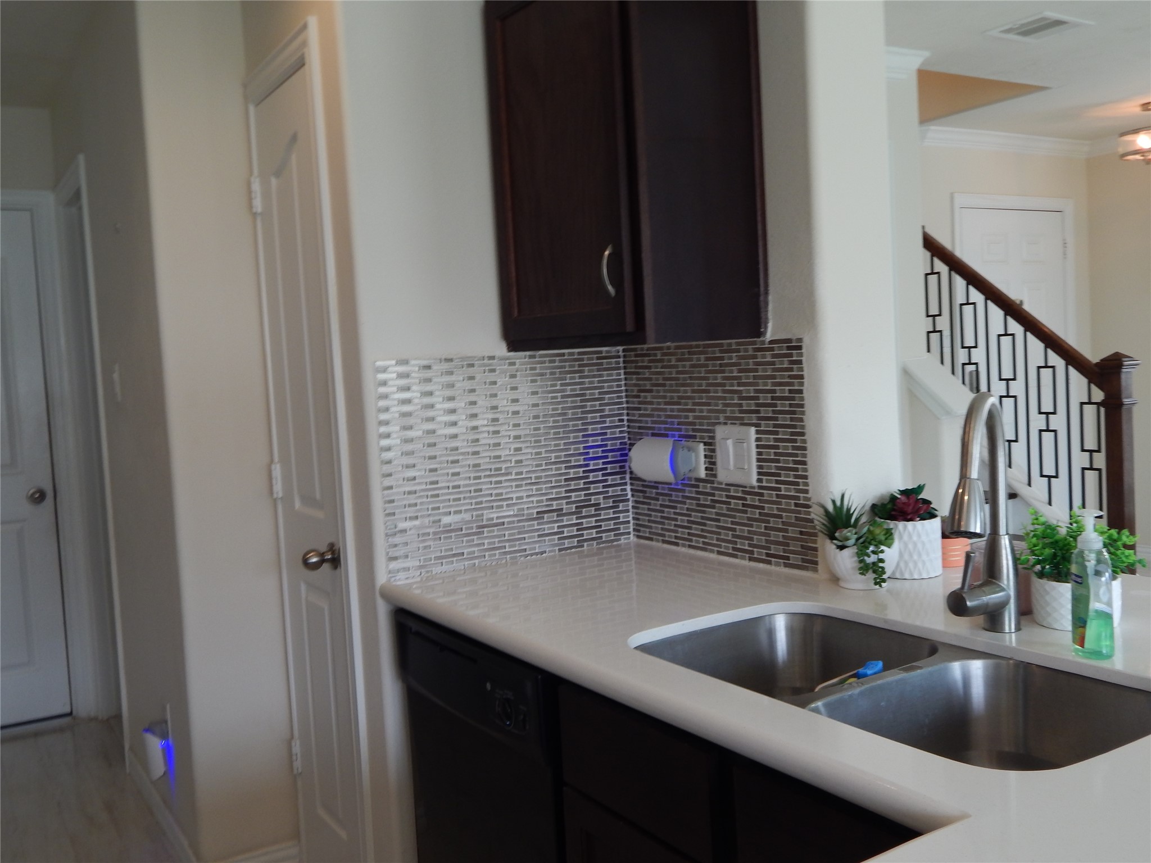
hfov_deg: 58.4
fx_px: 1031
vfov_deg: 45.4
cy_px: 432
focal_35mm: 31
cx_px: 576
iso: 125
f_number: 3.2
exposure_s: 1/30
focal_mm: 5.6
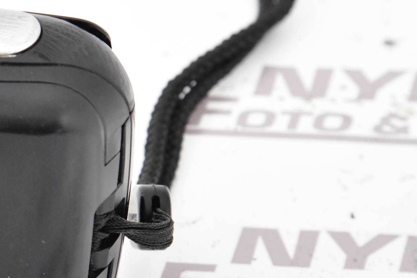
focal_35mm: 297
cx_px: -96
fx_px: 3440
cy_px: 124
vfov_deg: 4.6
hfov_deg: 6.9
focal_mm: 120
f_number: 11
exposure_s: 1/200
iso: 2500
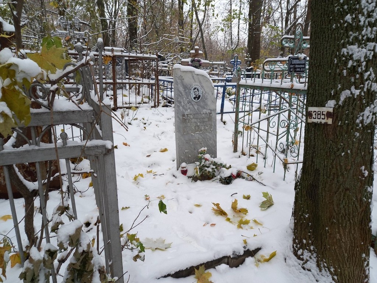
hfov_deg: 69.4
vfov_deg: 54.9
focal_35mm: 25
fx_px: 272
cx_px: 188
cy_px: 142
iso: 50
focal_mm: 4.6
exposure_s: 1/50
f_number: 2
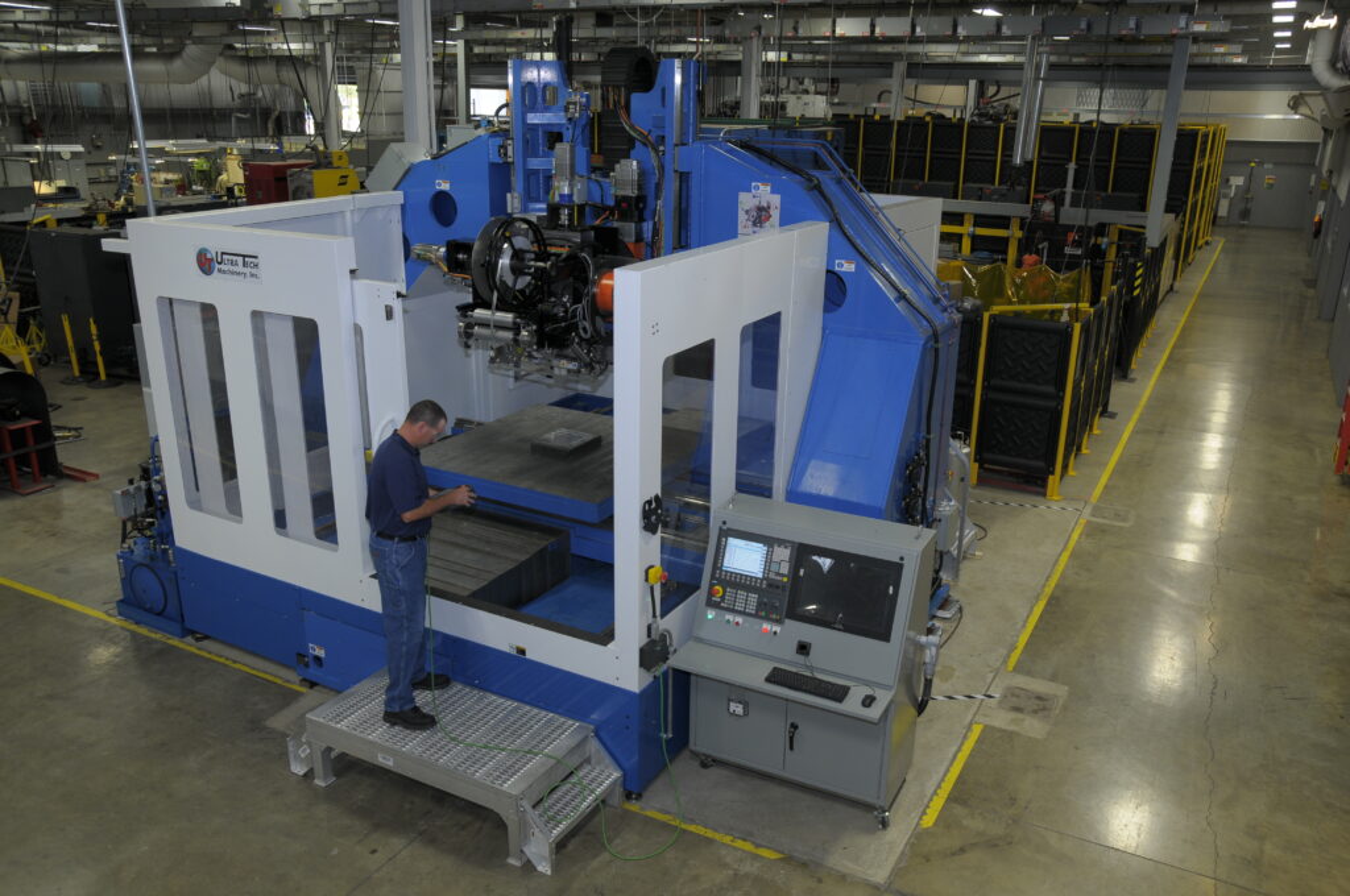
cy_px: 448
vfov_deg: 50.3
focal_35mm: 26
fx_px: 955
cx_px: 675
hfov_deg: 70.5
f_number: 5.6
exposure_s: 1/20
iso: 200
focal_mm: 17
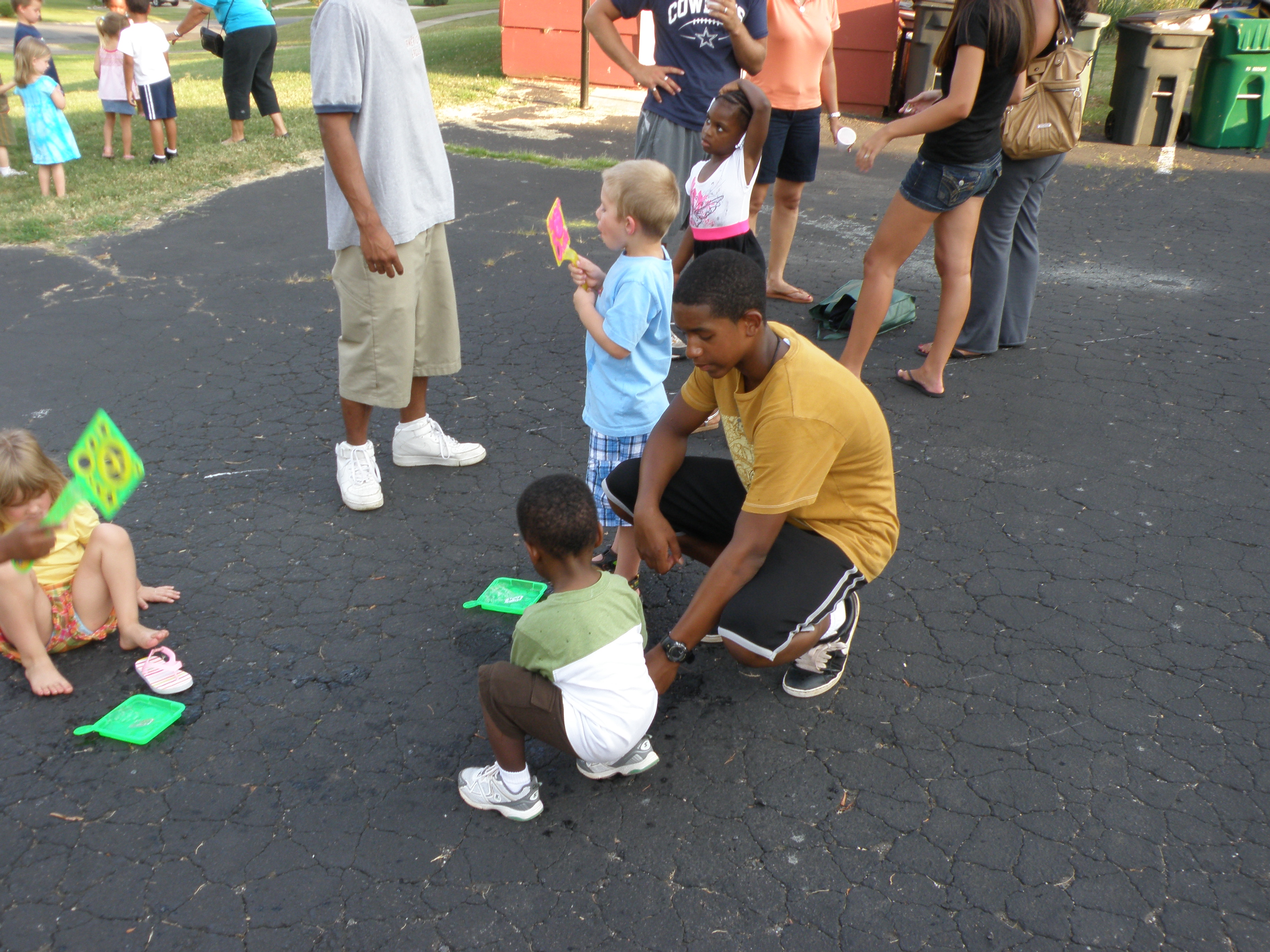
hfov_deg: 52.6
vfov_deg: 40.7
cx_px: 635
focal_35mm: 35
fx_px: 1284
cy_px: 476
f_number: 4
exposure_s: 1/60
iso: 64
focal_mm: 6.32
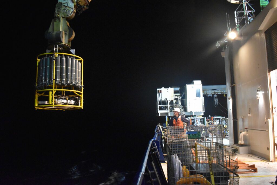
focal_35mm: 30
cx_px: 138
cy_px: 92
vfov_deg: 43.6
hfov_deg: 61.9
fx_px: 231
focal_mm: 20
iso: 7200
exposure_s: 1/125
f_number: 3.8
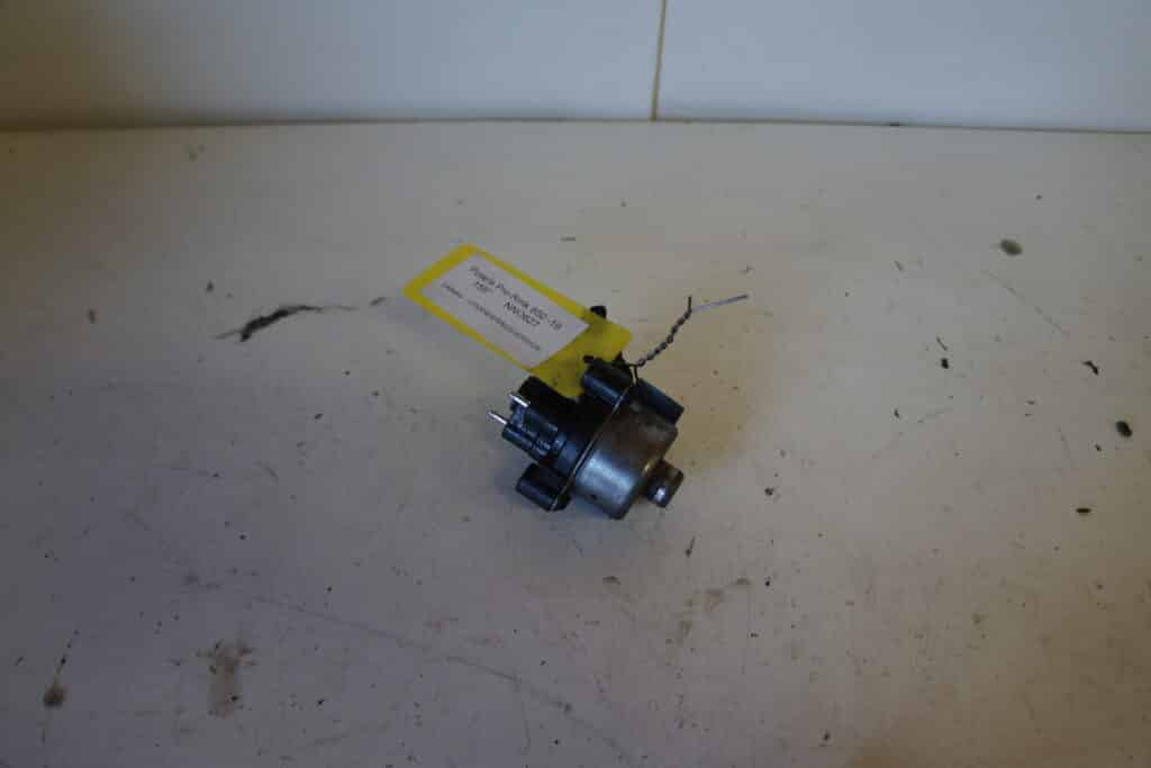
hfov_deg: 67.4
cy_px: 384
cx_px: 576
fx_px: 863
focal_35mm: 27
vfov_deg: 47.9
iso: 160
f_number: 3.5
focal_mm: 18
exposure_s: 1/60
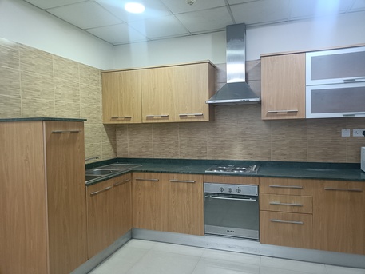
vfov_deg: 54.9
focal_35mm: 25
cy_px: 137
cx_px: 182
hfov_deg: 69.4
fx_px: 264
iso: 1988
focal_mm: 4.7
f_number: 1.7
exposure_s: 1/50
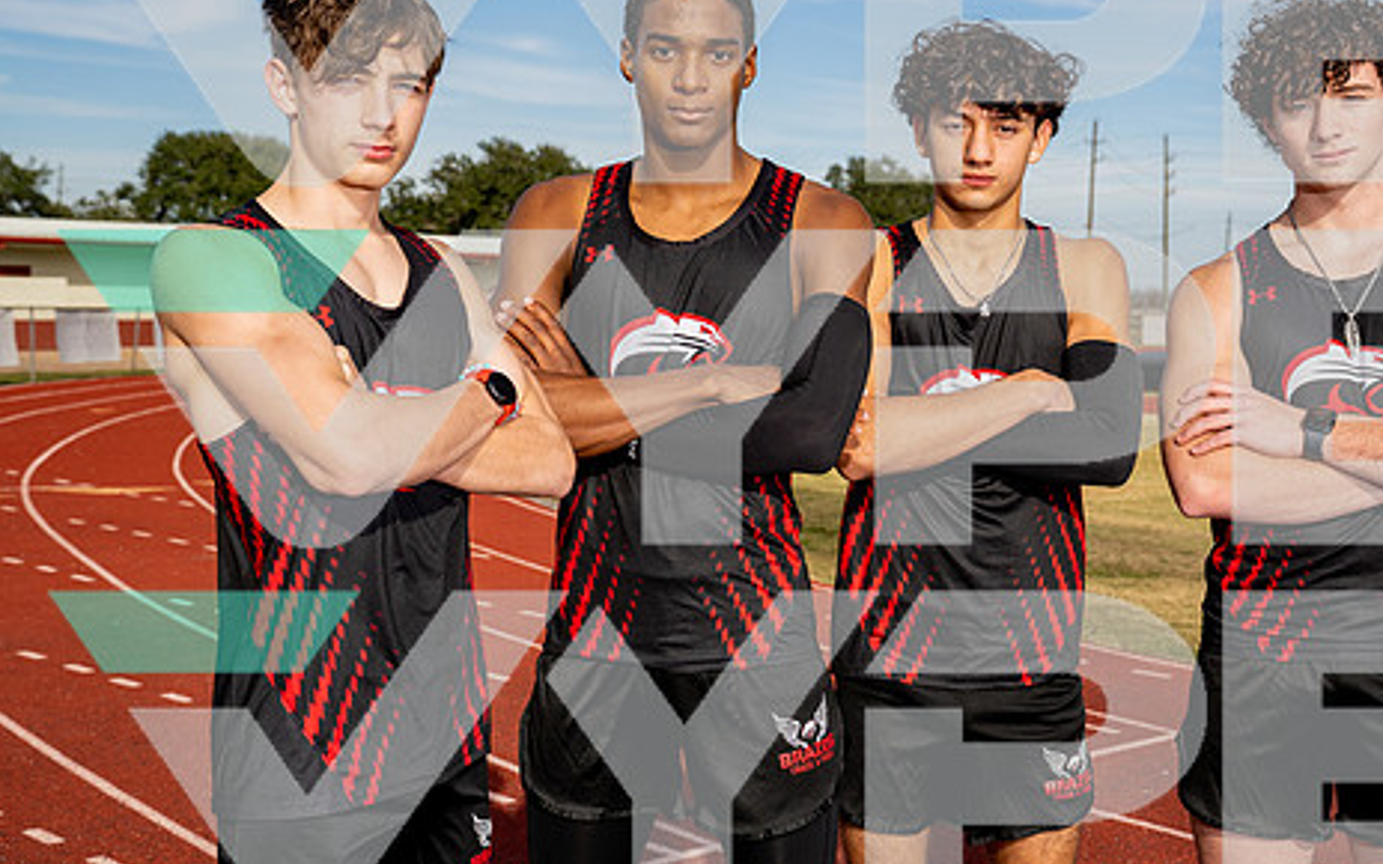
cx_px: 817
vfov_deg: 25.3
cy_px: 389
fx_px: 1922
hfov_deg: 39.4
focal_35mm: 51
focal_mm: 40
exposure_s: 1/640
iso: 100
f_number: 5.6
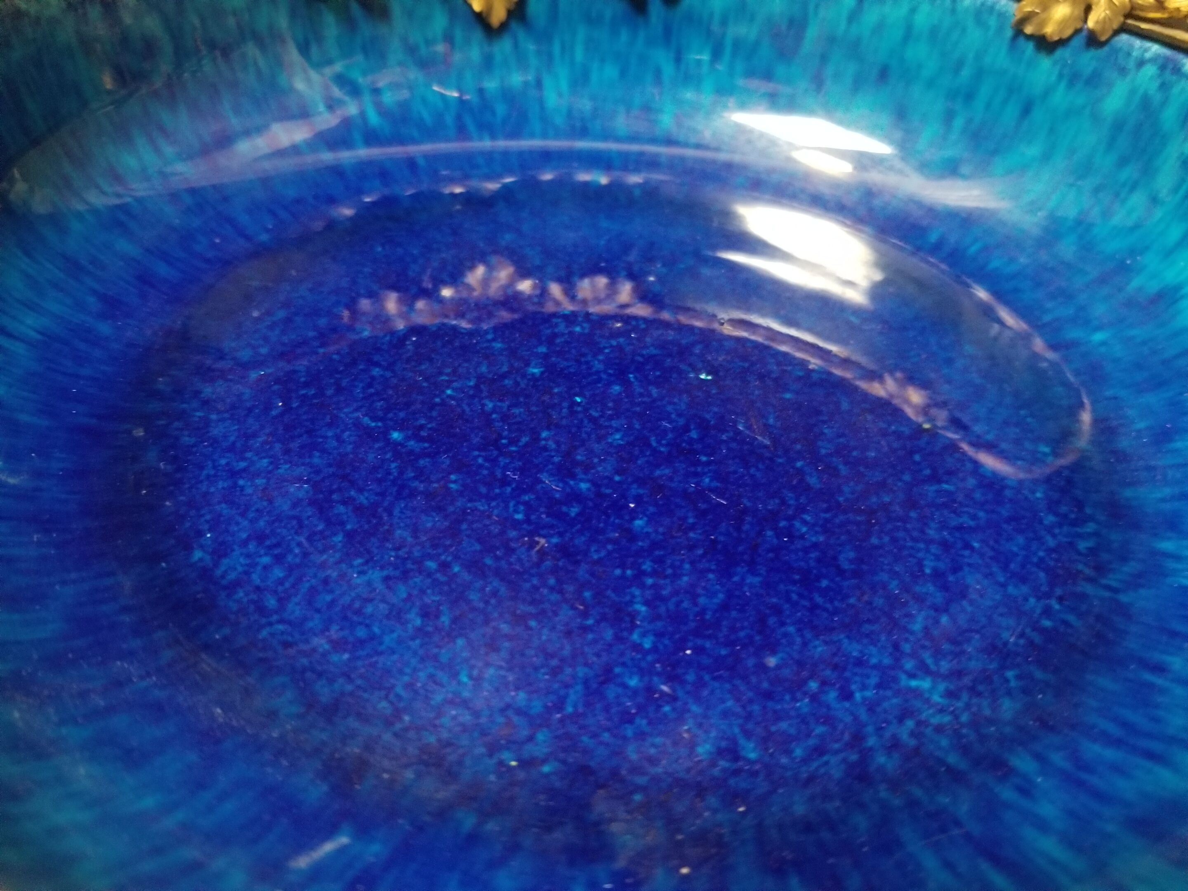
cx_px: 594
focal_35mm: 26
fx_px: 892
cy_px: 446
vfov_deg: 53.1
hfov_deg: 67.3
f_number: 1.7
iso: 640
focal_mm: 4.25
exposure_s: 1/10
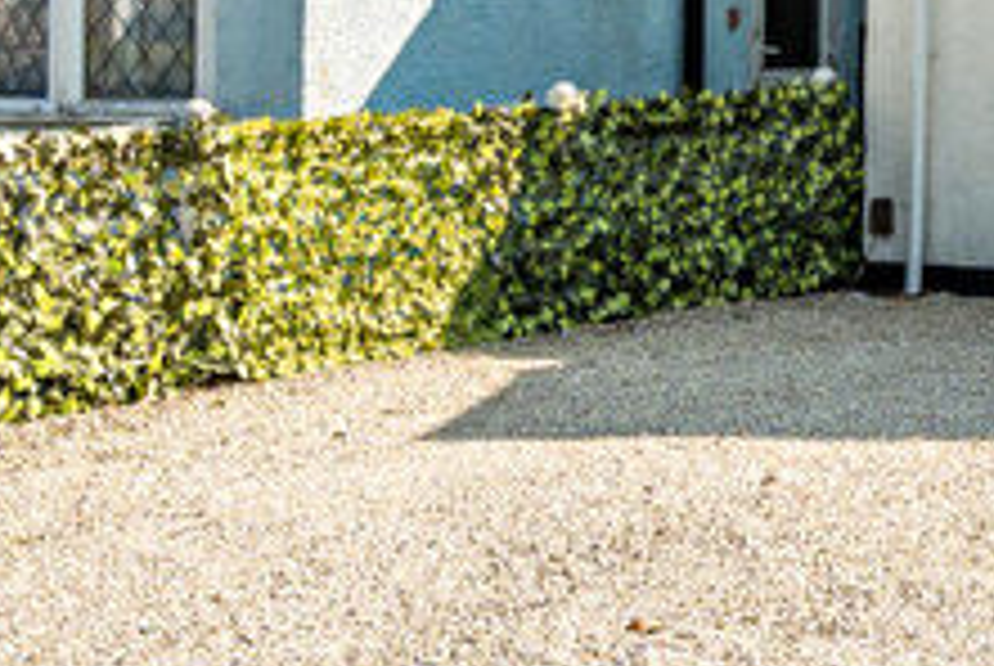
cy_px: -11
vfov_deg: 13.8
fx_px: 2709
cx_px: 1435
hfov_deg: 18.7
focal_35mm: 98
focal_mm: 21
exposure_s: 1/640
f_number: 8
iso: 400
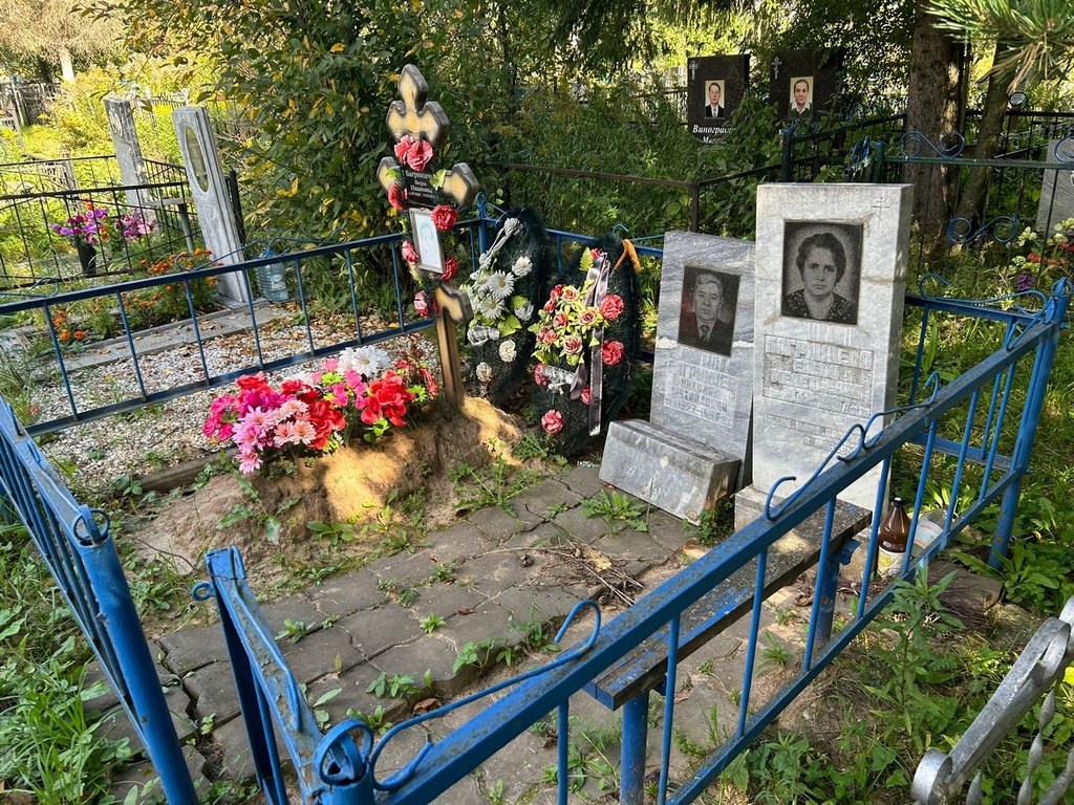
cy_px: 402
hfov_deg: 67.3
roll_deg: +3.2
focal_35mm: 26
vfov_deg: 53.1
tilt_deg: -21.7
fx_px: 807
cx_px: 537
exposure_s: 1/250
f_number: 1.5
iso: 40
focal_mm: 5.7
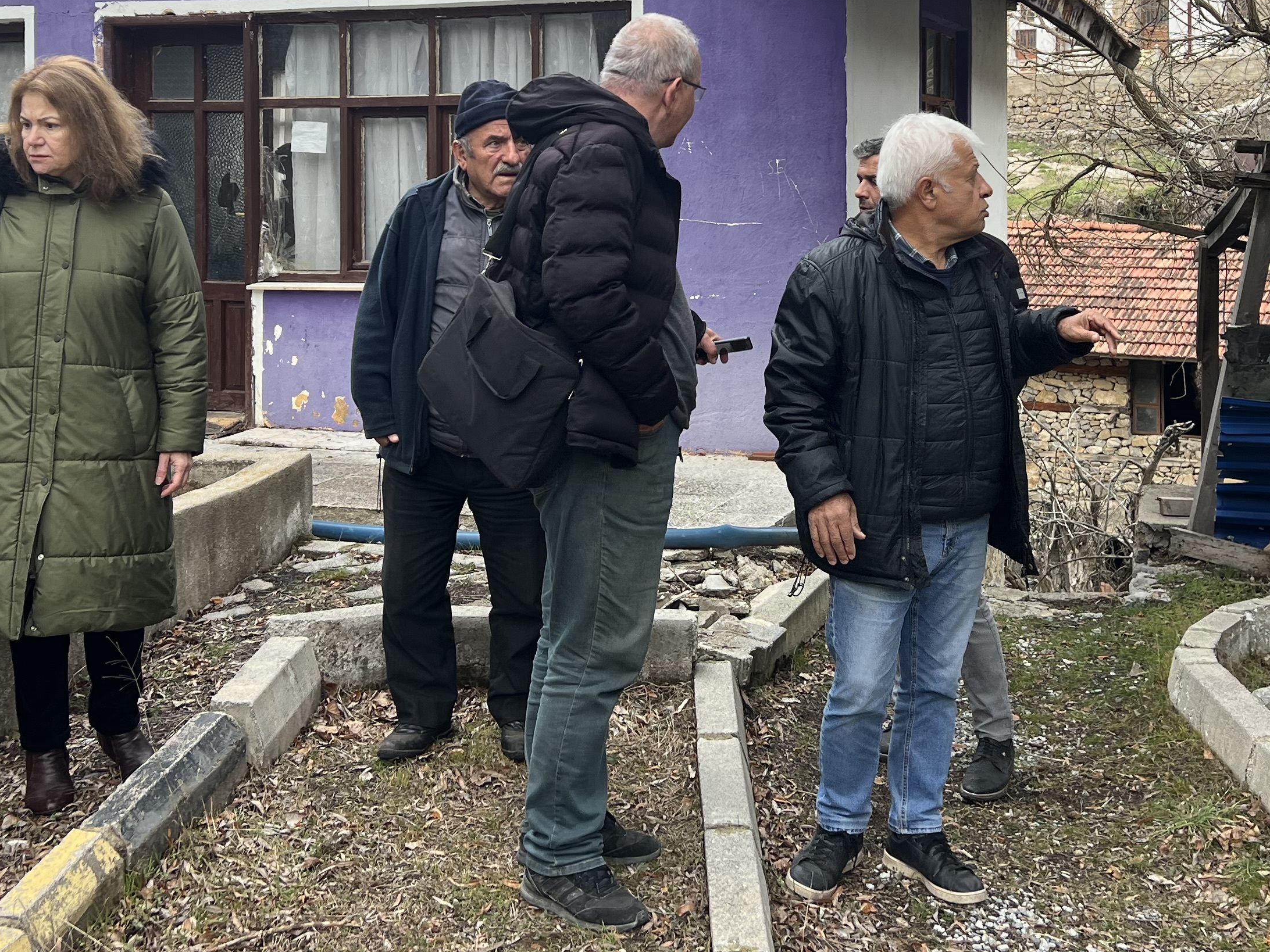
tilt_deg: -0.3
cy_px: 145
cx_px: 697
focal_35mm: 48
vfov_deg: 29.3
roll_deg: +0.6
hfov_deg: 39.6
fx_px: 1761
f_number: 1.5
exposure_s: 1/502
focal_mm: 5.7
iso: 50
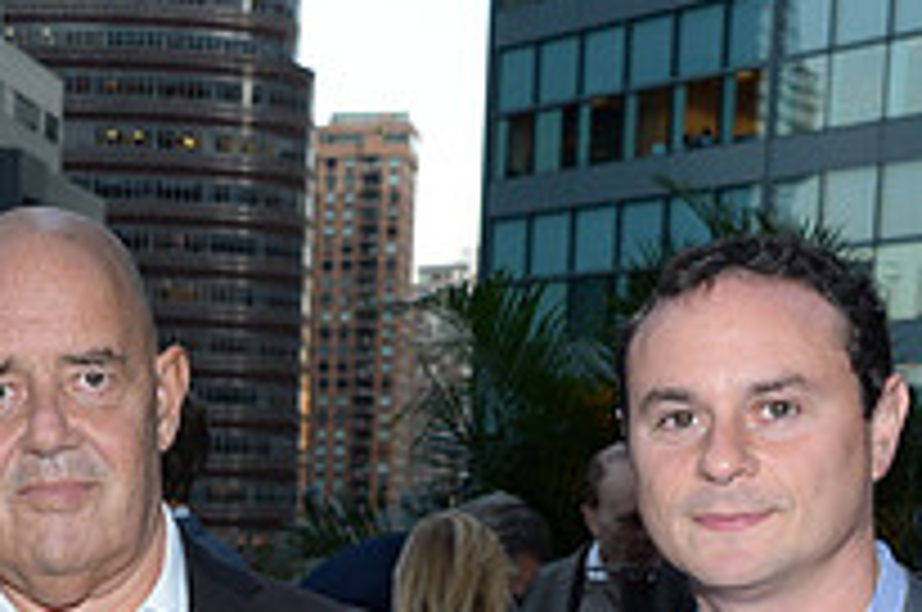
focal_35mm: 99
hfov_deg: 20.1
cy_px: 850
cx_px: 31
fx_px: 2532
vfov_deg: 13.2
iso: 1000
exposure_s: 1/250
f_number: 5.6
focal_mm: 35
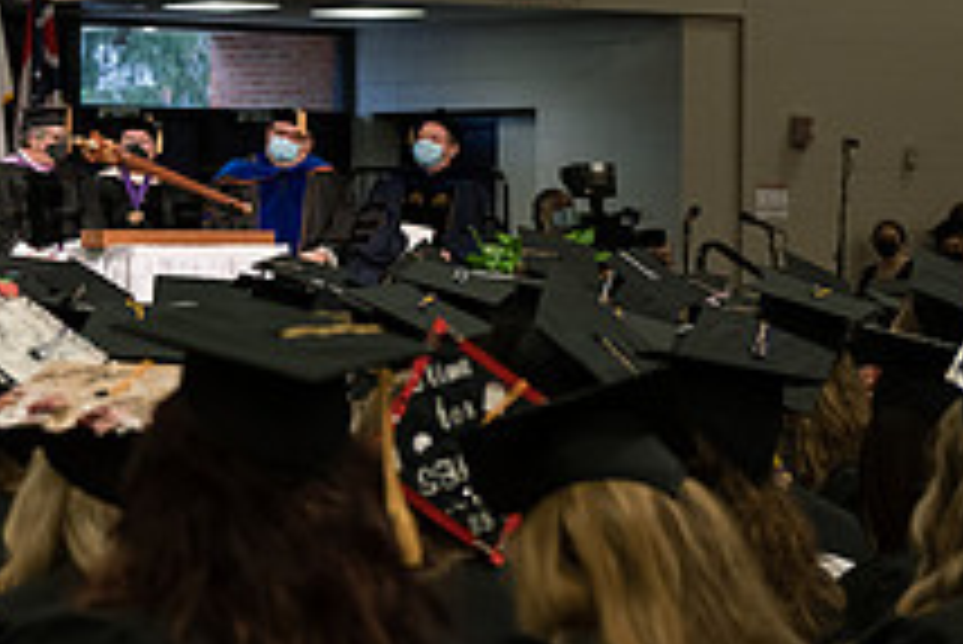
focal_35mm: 152
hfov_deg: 13.0
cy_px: 196
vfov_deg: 9.0
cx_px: -297
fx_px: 4069
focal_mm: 56
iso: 1000
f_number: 4
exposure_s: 1/200
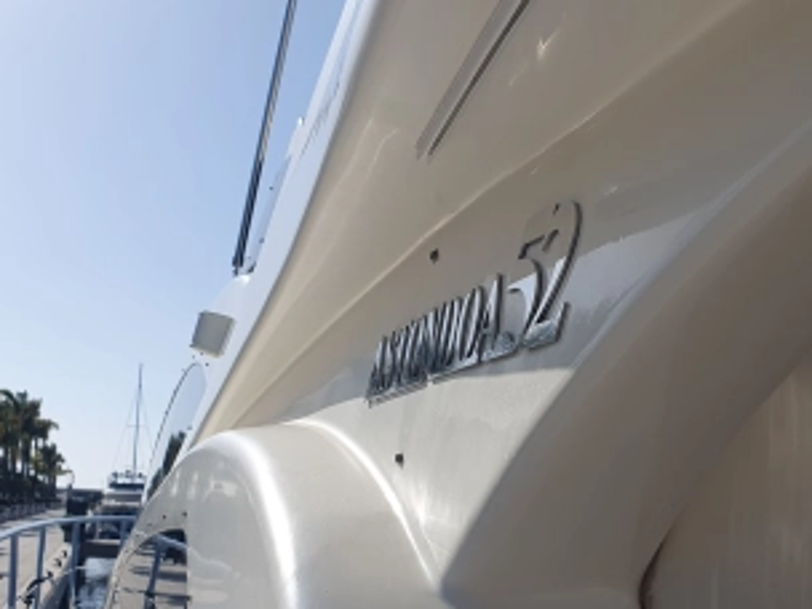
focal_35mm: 47
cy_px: 466
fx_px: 1102
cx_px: 564
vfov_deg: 30.3
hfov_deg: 39.8
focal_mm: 4.32
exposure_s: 1/3488
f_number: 2.4
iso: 50
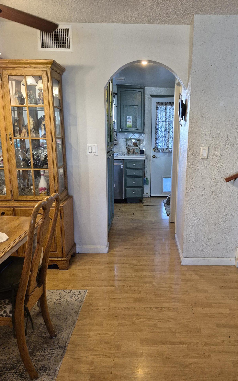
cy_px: 197
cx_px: 149
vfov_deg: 64.6
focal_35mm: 29
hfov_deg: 42.8
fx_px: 301
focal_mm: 5.4
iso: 640
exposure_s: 1/120
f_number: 1.8
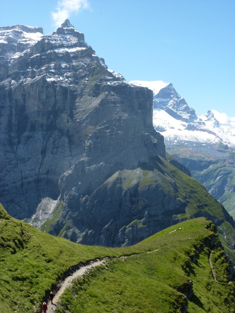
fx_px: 434
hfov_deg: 30.3
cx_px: 118
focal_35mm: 48
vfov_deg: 39.7
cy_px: 156
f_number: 4.5
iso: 80
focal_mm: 7.9
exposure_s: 1/400
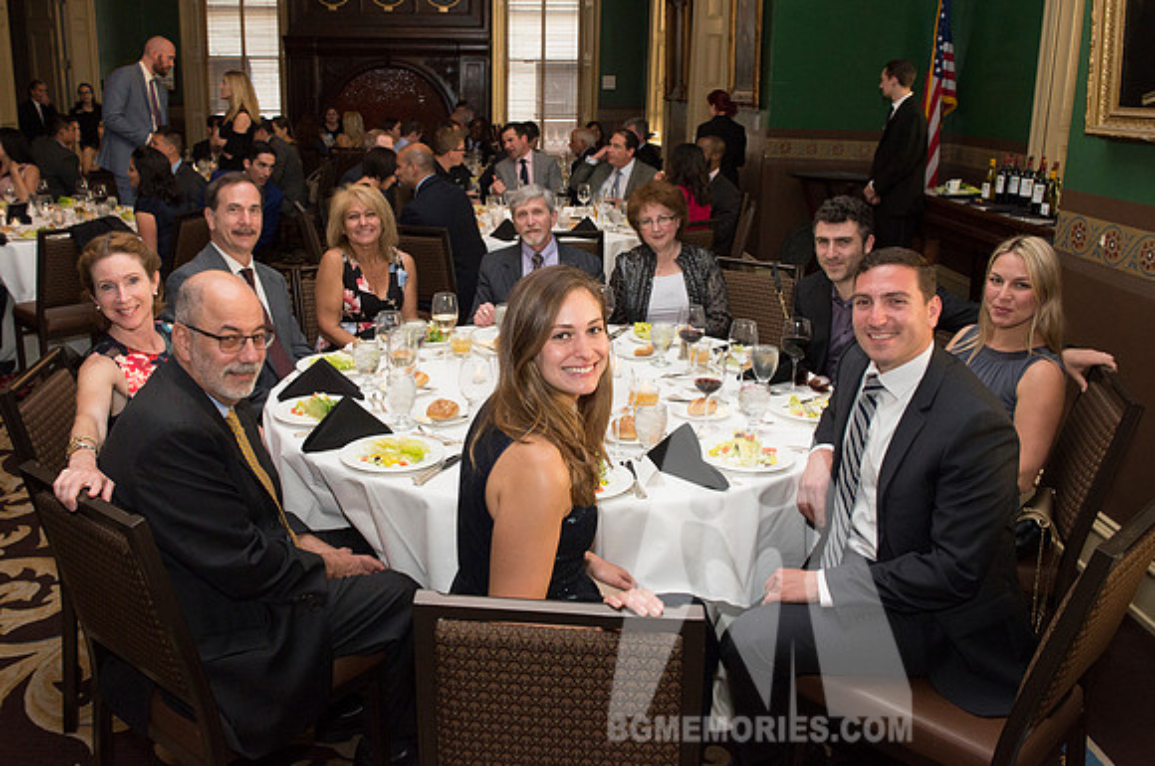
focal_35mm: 31
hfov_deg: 59.7
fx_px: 1004
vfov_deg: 41.6
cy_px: 320
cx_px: 540
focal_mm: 27
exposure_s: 1/100
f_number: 8
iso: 1600
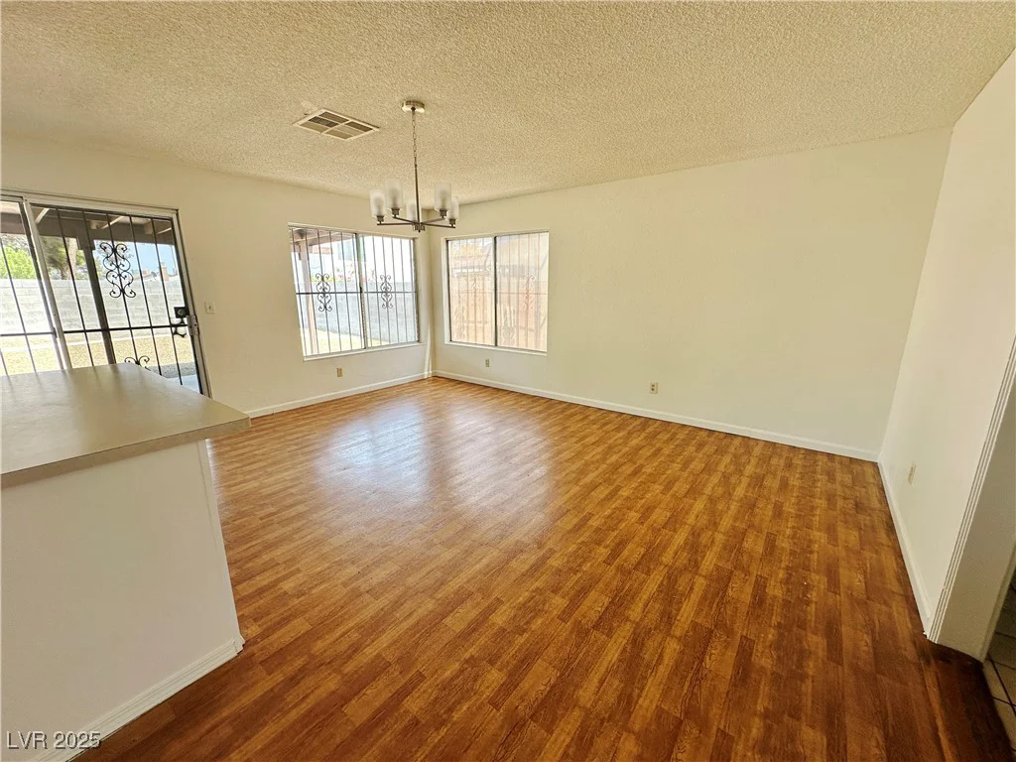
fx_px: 411
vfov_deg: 85.7
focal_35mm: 14
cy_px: 381
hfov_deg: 102.1
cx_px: 508
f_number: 2.2
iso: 40
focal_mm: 2.22
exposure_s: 1/123
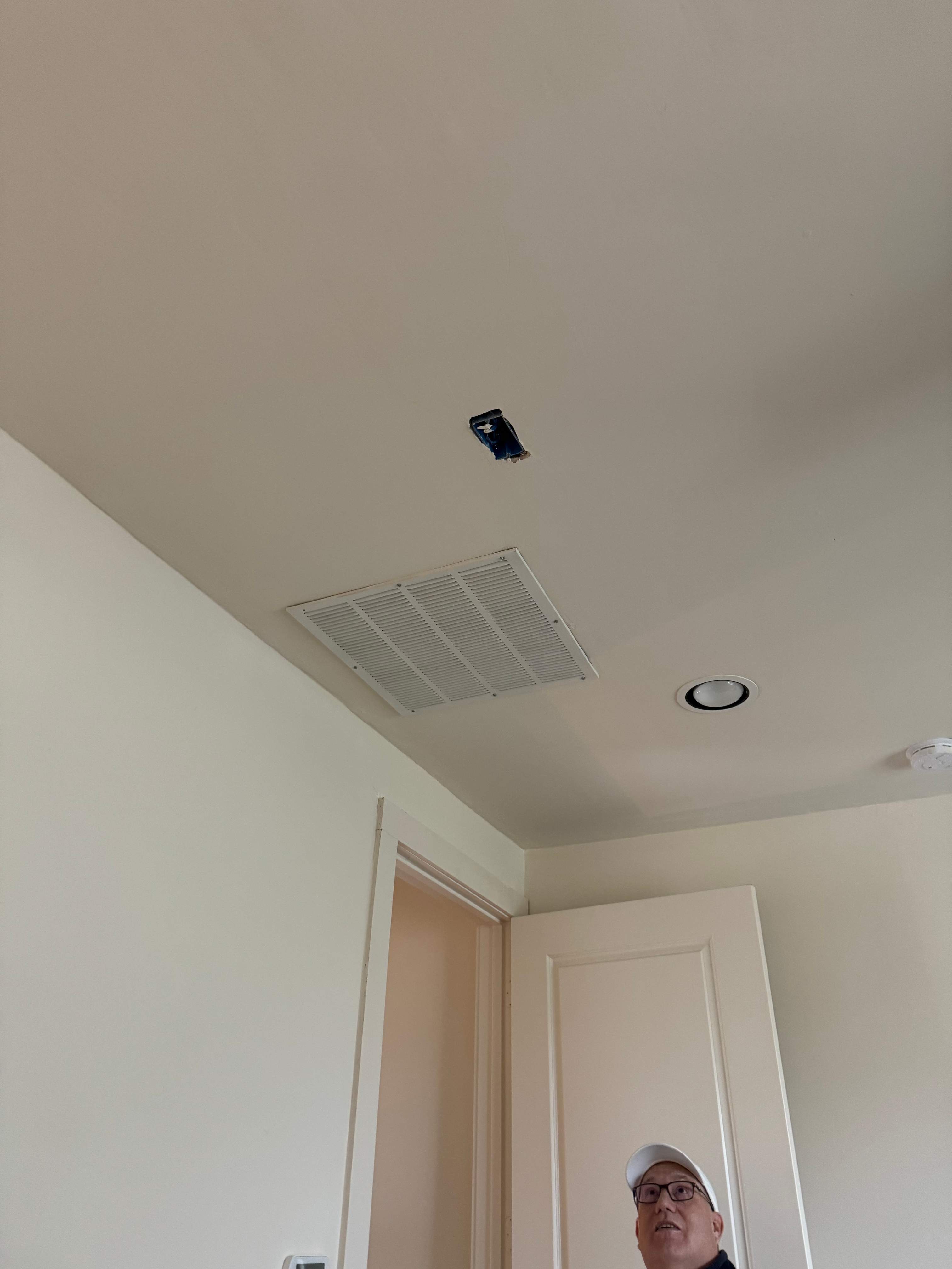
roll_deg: -1.7
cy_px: 634
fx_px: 880
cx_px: 476
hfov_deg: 56.8
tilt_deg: +32.0
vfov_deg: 71.6
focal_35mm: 24
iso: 320
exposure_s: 1/60
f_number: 1.78
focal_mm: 6.86
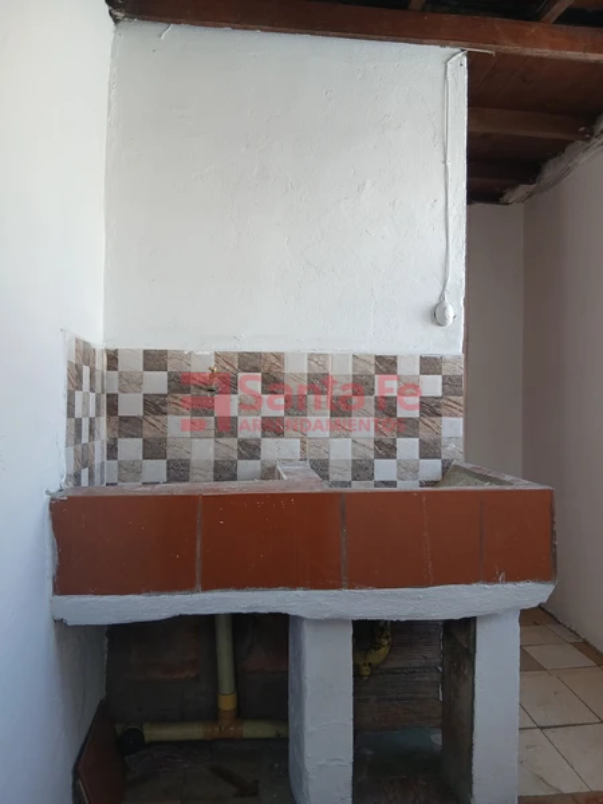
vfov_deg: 67.3
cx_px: 302
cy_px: 402
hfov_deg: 53.1
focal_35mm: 26
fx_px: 604
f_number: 1.8
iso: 50
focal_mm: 3.98
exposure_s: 1/60
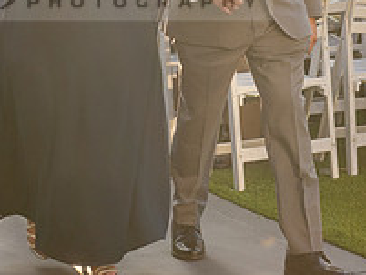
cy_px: -23
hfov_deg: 11.5
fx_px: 1820
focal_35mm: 172
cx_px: 118
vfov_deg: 8.6
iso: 400
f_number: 6.3
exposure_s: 1/500
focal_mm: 62
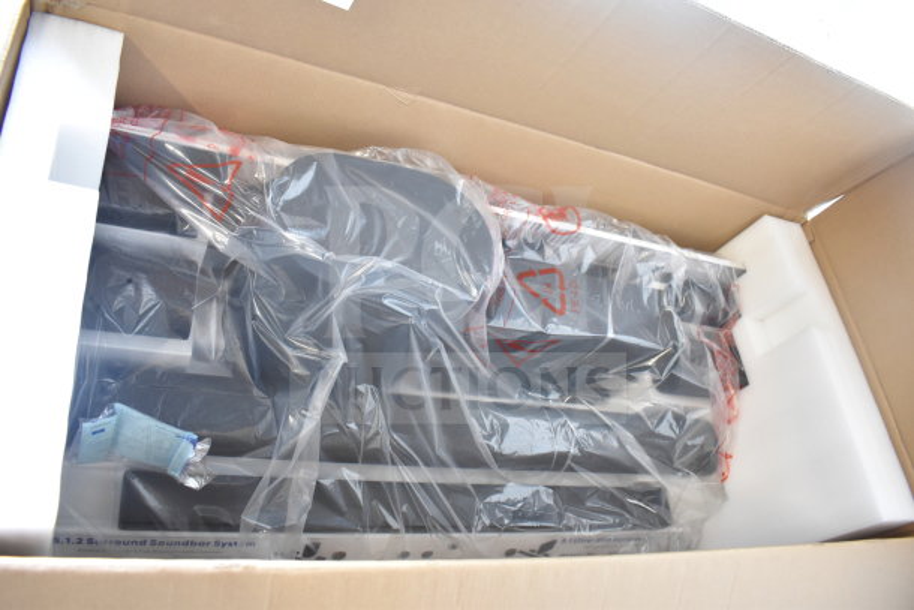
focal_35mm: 27
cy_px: 305
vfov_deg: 48.0
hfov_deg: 67.4
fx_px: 686
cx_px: 457
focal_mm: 18
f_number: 3.5
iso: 1400
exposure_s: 1/30
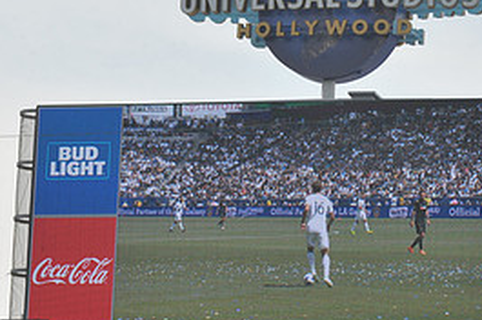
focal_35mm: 350
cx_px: 322
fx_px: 4680
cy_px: 144
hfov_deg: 5.9
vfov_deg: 3.9
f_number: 13
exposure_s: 1/640
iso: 320
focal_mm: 160
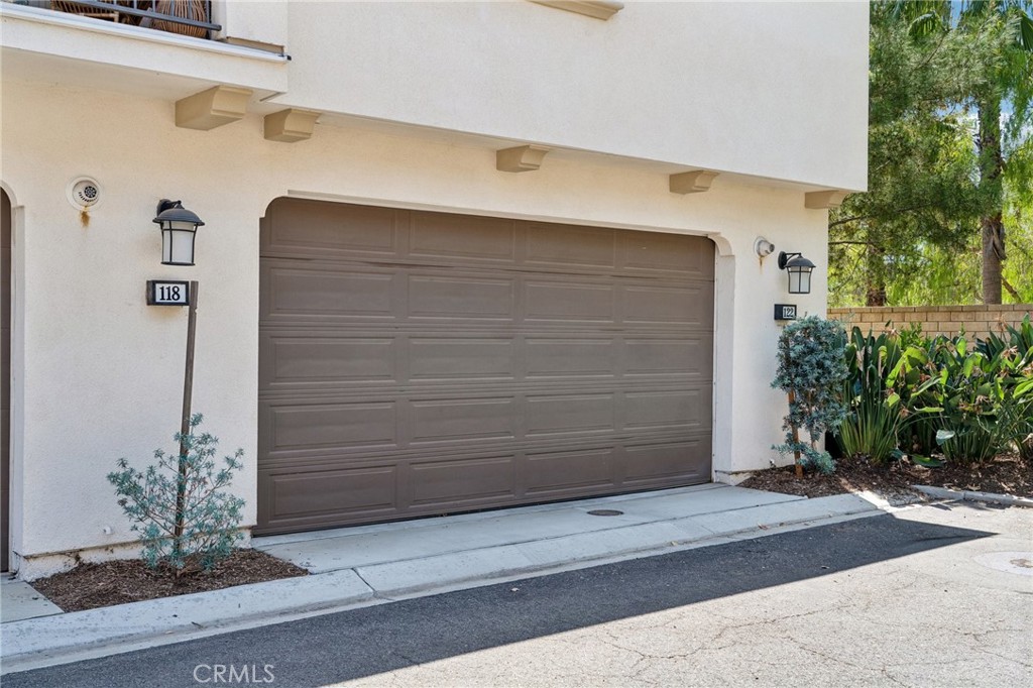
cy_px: 344
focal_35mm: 36
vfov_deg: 36.8
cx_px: 516
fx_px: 1033
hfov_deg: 53.1
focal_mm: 36
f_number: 8
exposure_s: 1/100
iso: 125
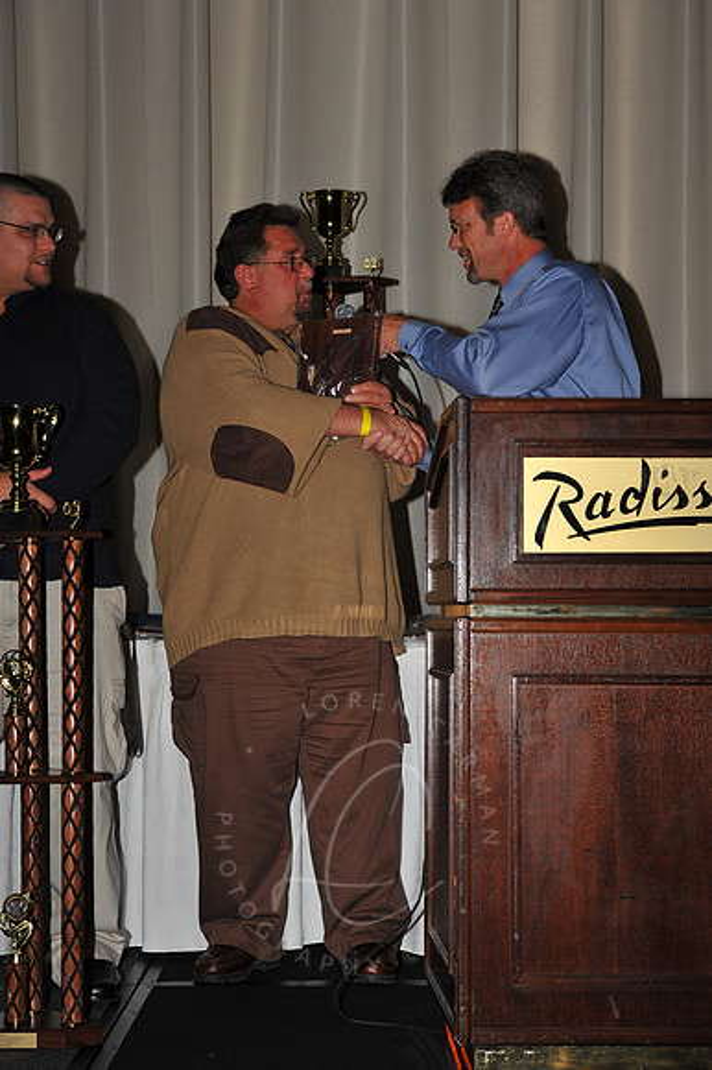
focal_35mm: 65
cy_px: 535
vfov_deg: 31.0
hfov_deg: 20.9
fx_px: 1930
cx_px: 356
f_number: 8
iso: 250
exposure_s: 1/250
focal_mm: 65
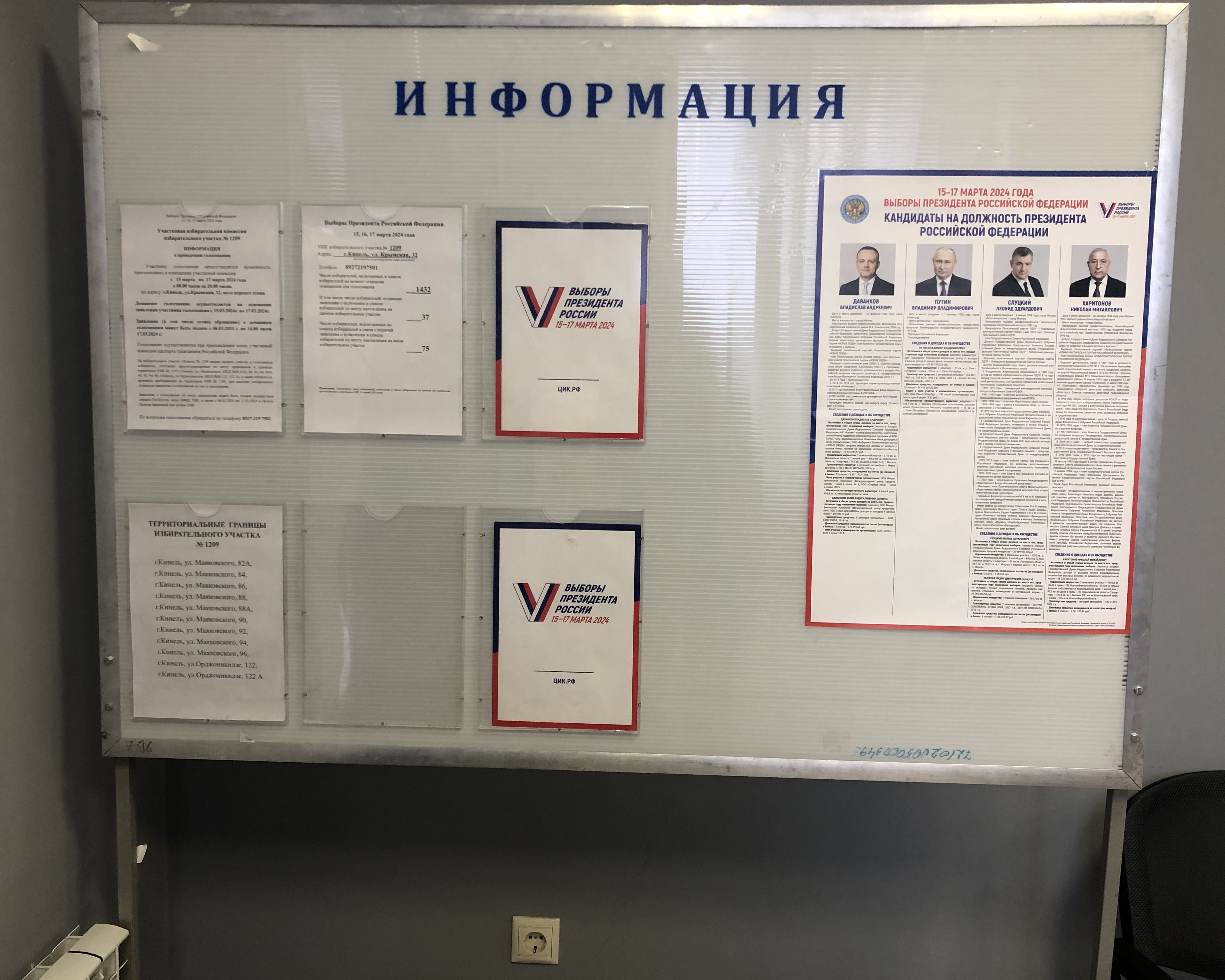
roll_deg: -0.5
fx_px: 1088
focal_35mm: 30
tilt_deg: -5.9
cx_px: 600
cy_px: 477
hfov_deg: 58.8
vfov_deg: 48.5
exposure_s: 1/25
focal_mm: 4
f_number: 1.8
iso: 32
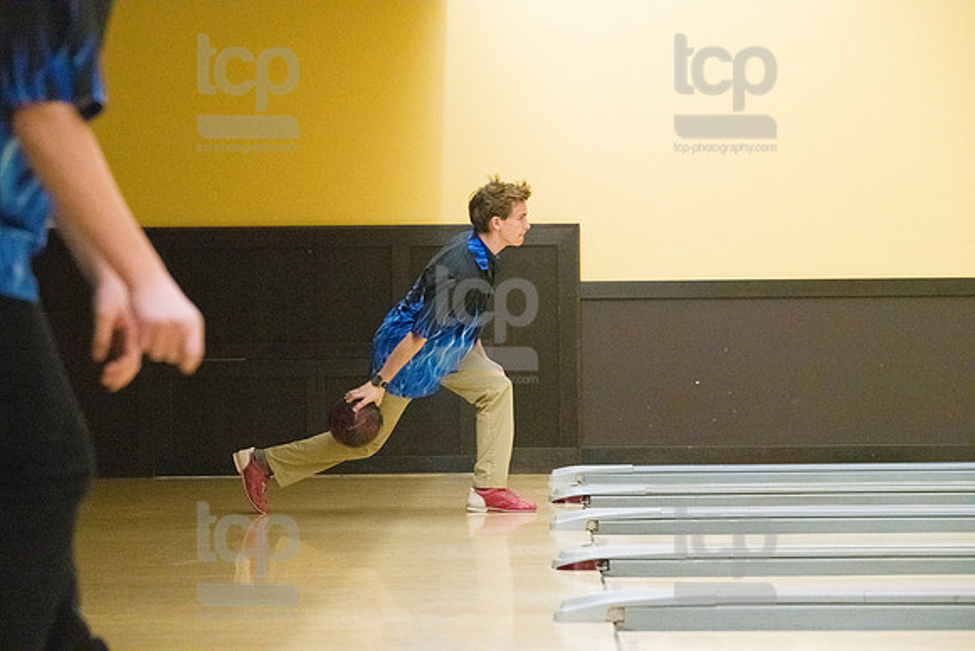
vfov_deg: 12.5
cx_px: 488
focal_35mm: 110
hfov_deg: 18.6
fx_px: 2980
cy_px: 326
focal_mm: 110
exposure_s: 1/1000
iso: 10000
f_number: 4.5
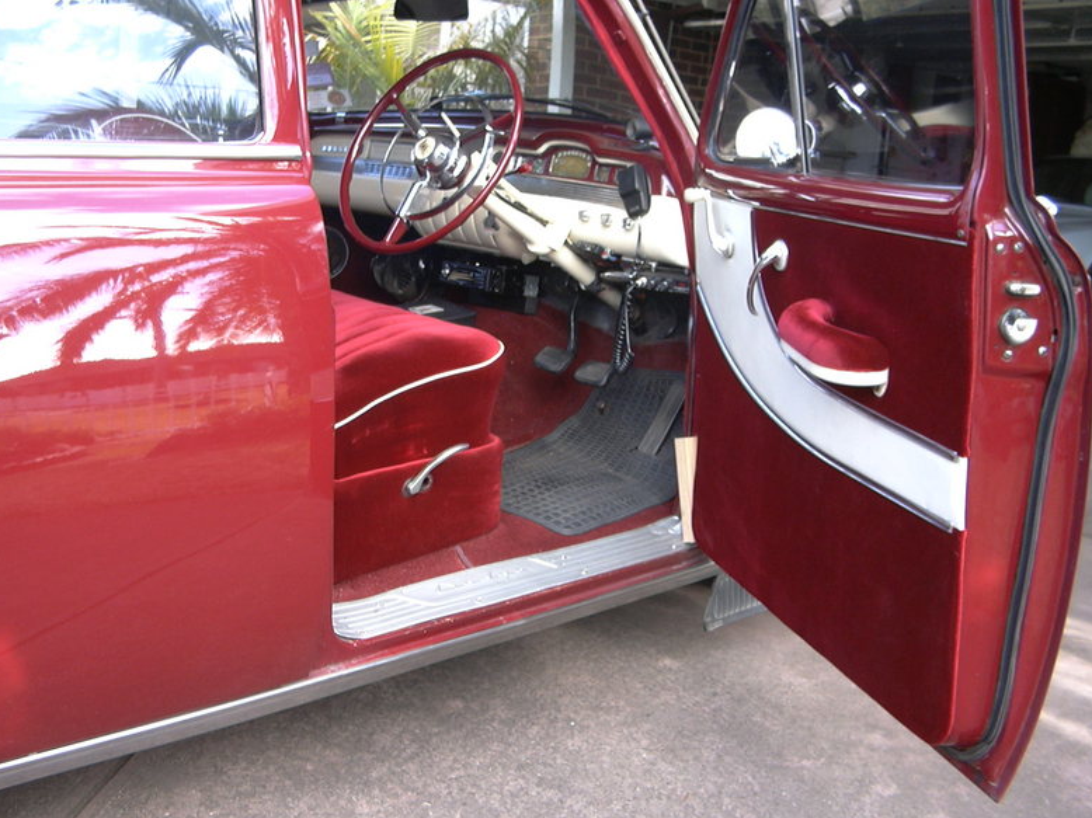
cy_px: 398
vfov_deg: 39.6
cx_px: 545
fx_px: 1135
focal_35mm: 36
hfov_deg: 51.4
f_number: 2.8
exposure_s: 1/50.1
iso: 100
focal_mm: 5.4
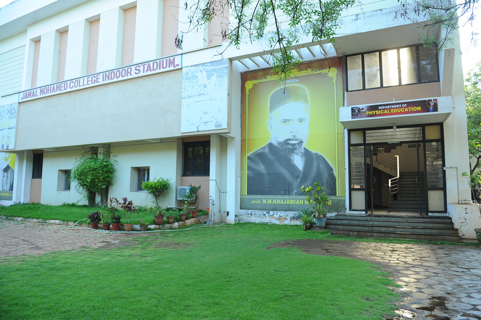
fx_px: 321
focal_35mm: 24
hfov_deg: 73.8
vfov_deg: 53.1
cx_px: 240
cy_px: 160
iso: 250
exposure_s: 1/160
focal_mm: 24
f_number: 3.5
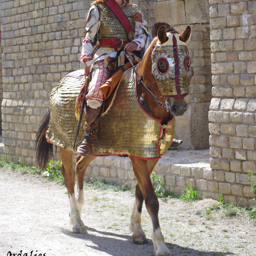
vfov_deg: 16.4
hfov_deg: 16.4
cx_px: 129
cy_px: 73
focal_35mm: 106
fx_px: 887
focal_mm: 55
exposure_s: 1/400
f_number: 8
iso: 400
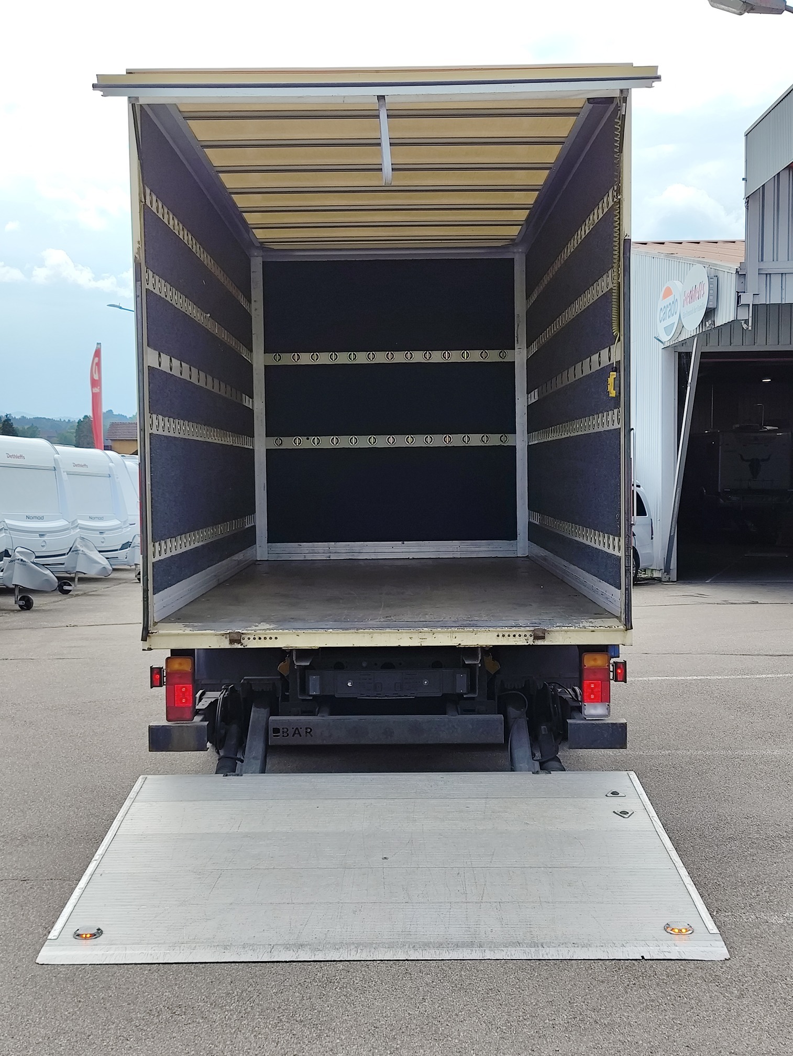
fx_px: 1312
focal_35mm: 43
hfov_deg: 33.6
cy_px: 528
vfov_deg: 43.8
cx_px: 396
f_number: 1.79
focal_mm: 4.71
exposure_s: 1/1282
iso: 50
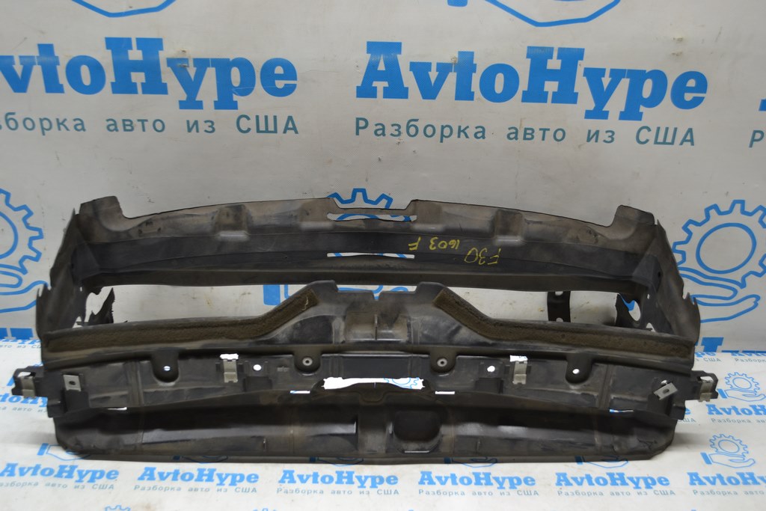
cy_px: 256
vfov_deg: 36.9
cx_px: 383
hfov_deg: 53.1
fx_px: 766
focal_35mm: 36
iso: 400
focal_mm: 24
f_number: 4
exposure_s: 1/60
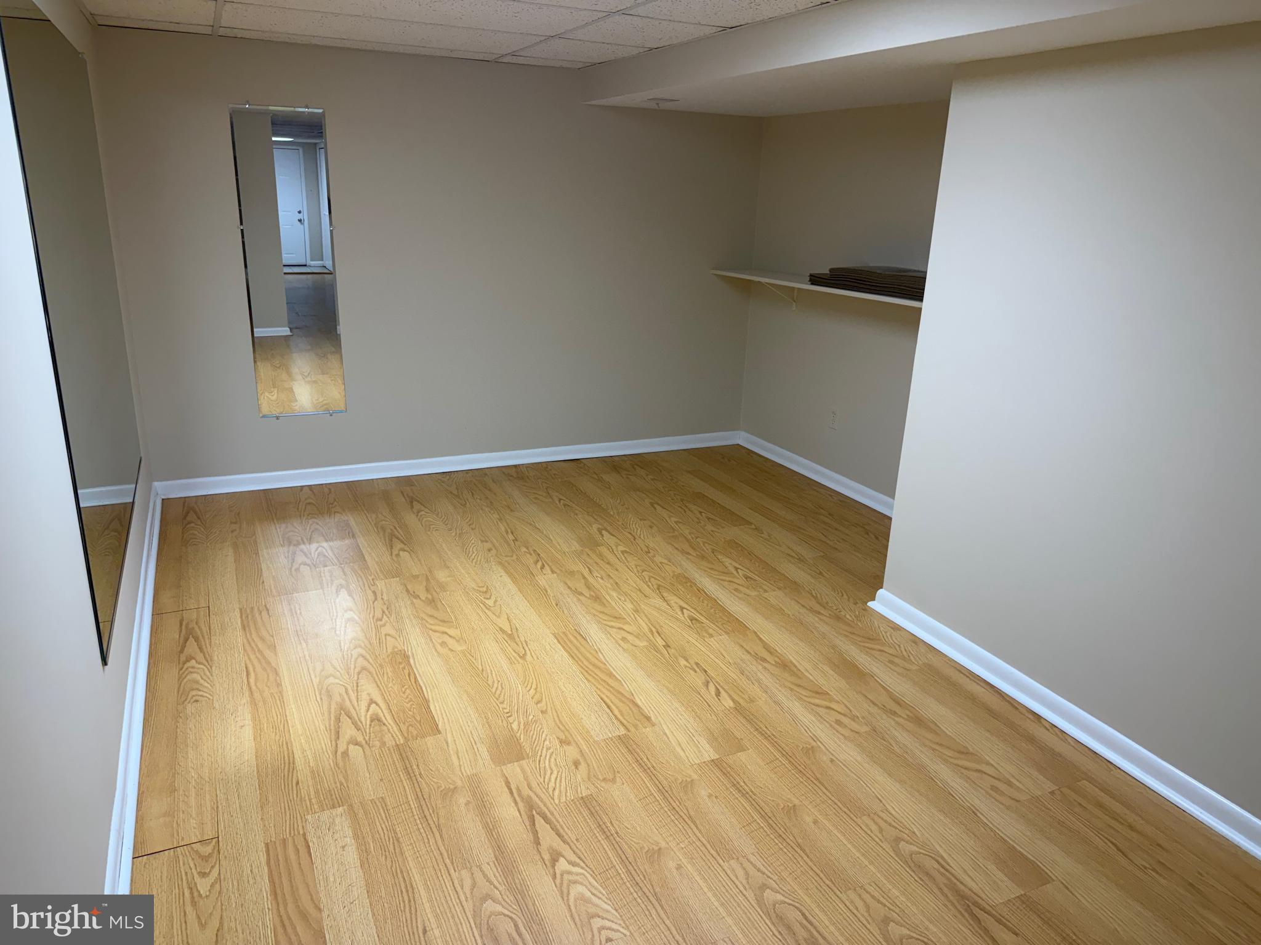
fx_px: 874
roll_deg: -1.9
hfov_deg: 71.6
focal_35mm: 24
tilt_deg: -16.8
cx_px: 630
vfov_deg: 56.8
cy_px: 472
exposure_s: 1/120
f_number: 1.78
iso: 160
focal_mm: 6.76
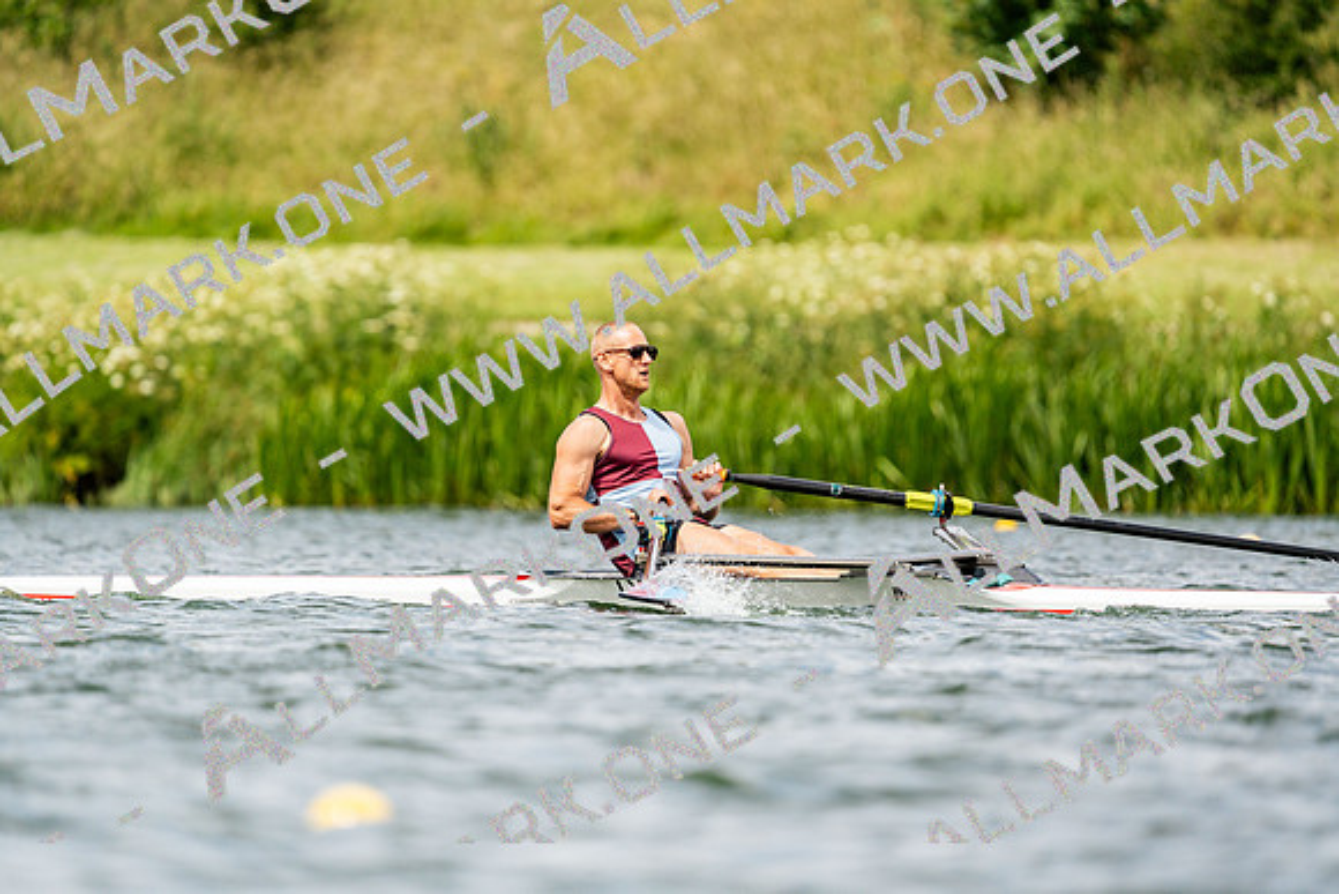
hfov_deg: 3.4
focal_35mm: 600
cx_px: 670
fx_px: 22321
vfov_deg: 2.3
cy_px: 447
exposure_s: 1/2000
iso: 400
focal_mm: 600
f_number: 6.3
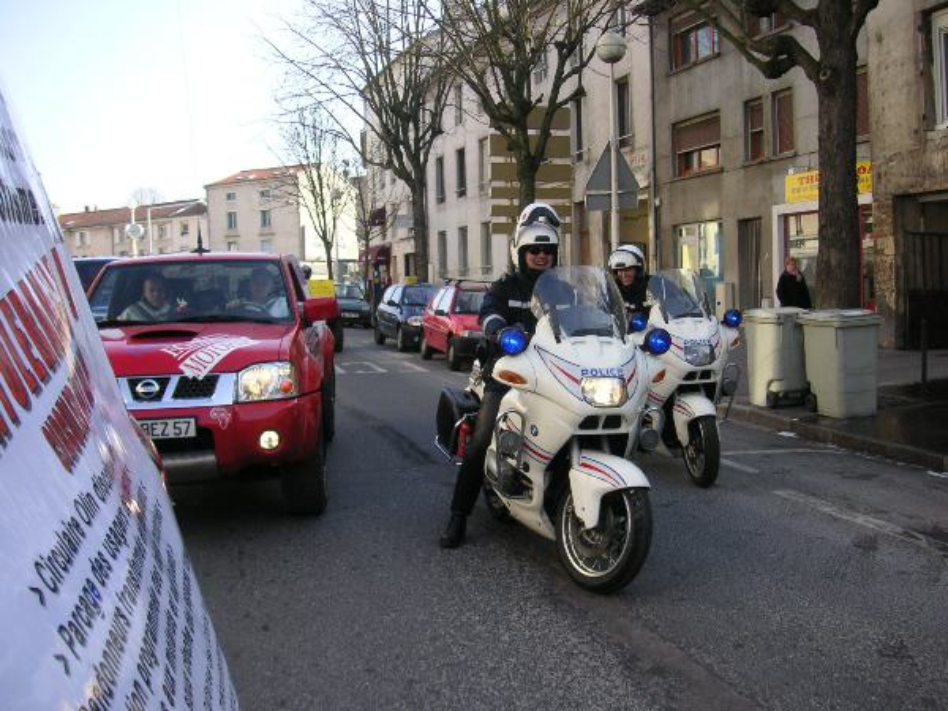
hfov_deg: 50.1
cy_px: 356
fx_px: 1013
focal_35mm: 37
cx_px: 474
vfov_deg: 38.7
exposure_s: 1/350
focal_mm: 6.1
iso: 50
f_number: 2.8
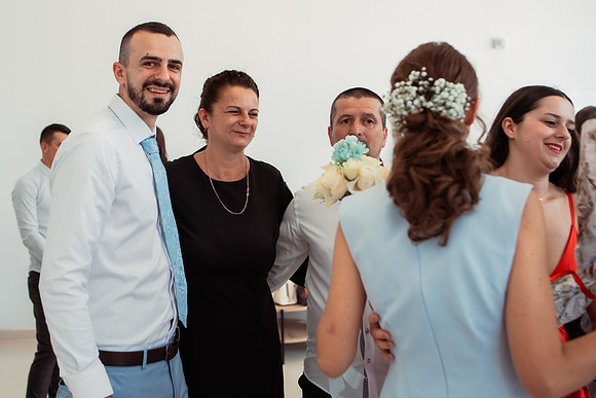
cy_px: 184
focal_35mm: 44
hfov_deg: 44.3
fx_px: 727
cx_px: 228
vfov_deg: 30.6
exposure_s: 1/400
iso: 400
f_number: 3.2
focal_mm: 35
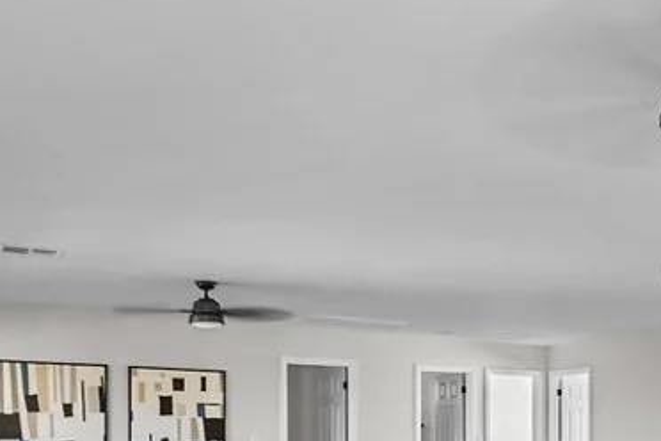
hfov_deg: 42.6
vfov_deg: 29.1
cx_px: 526
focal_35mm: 44
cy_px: 410
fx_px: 808
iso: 100
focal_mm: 16
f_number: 8
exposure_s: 1/2.5
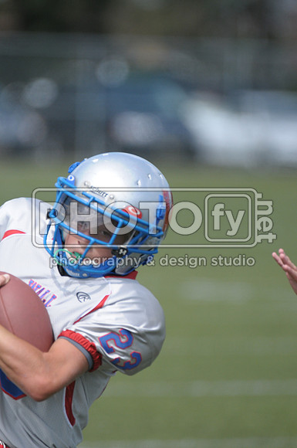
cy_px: 224
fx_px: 6144
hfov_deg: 2.8
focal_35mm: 495
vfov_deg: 4.2
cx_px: 148
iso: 500
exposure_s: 1/2500
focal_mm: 330
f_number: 4
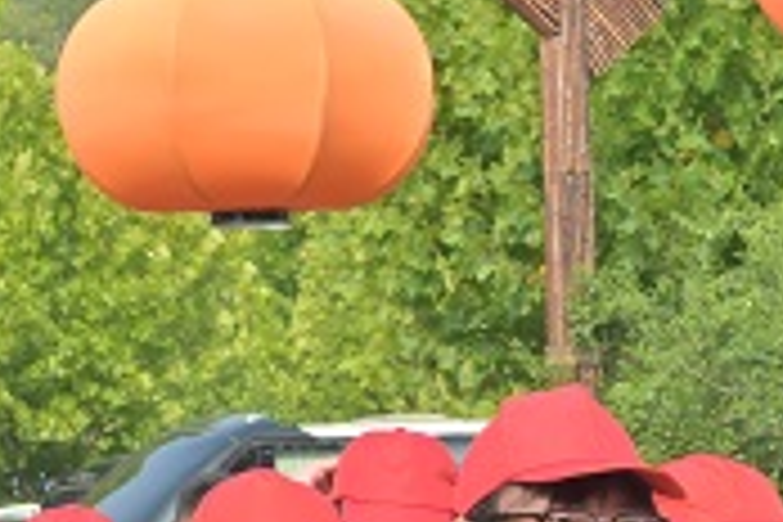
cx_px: 482
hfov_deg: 6.6
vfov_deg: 4.4
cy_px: 634
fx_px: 6764
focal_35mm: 311
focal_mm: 50
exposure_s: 1/200
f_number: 8
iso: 100
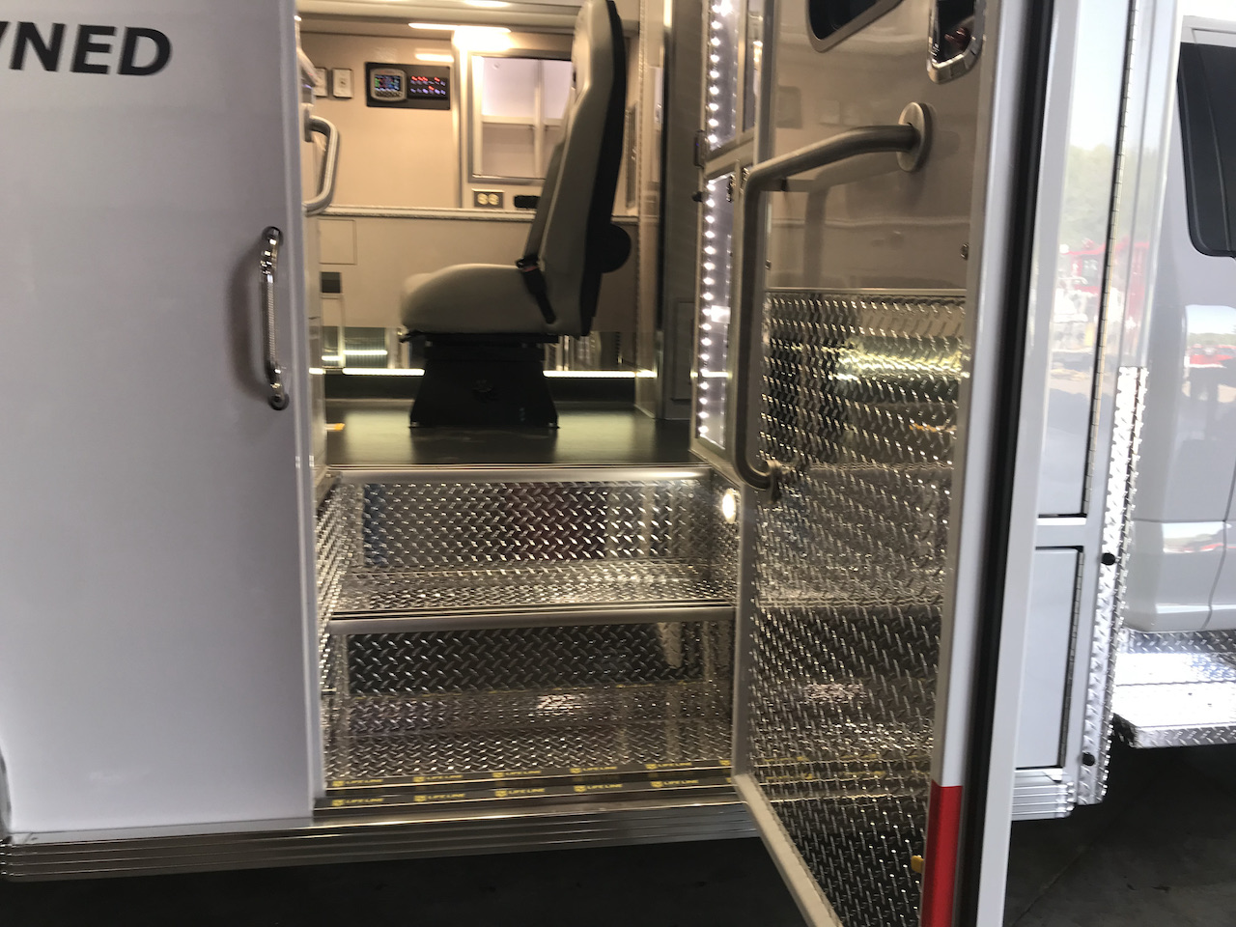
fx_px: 1000
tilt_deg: -10.2
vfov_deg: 49.7
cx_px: 618
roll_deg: -0.4
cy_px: 464
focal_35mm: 28
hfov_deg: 63.4
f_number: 1.8
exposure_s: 1/47
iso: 25
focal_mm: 3.99
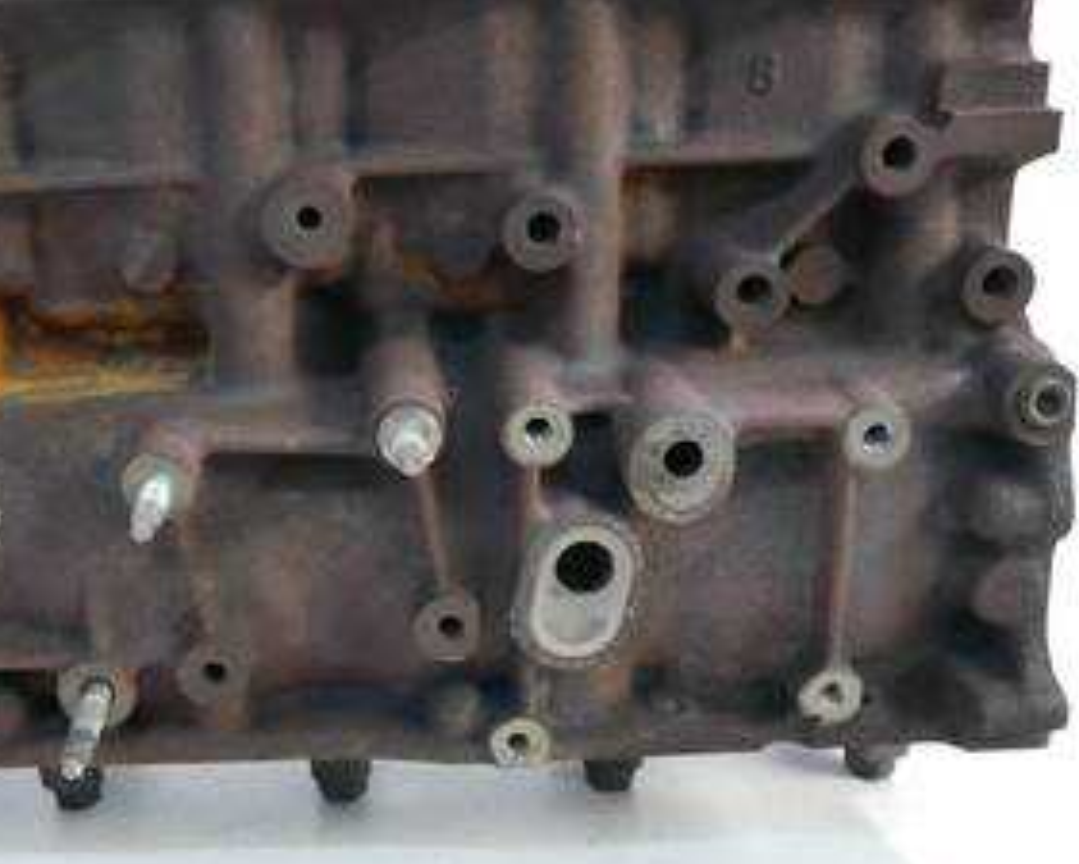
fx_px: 1278
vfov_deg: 37.4
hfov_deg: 45.0
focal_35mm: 40
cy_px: 438
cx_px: 342
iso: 1600
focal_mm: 12
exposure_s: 1/60
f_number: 3.5
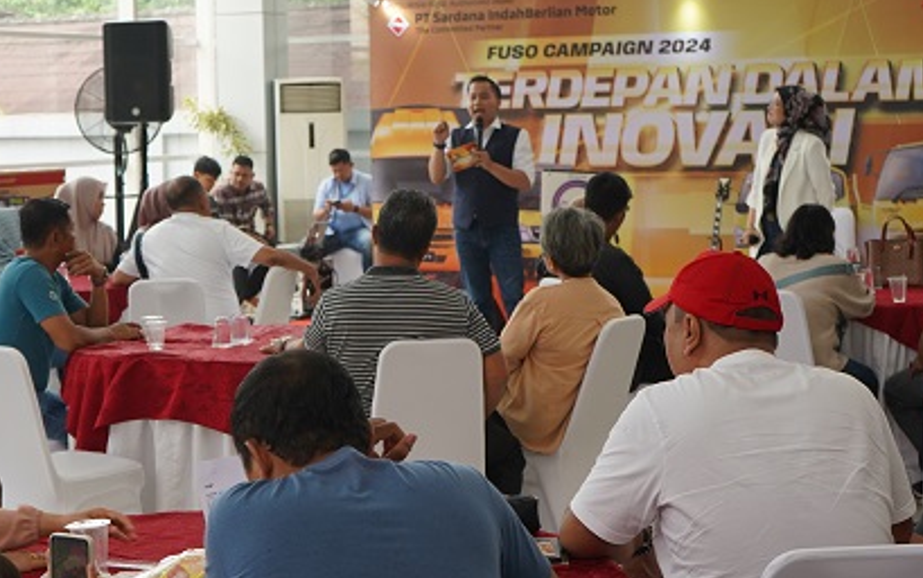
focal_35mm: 75
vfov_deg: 17.4
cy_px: 224
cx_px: 284
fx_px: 1887
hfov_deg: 27.3
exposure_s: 1/60
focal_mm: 43
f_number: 4.5
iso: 250
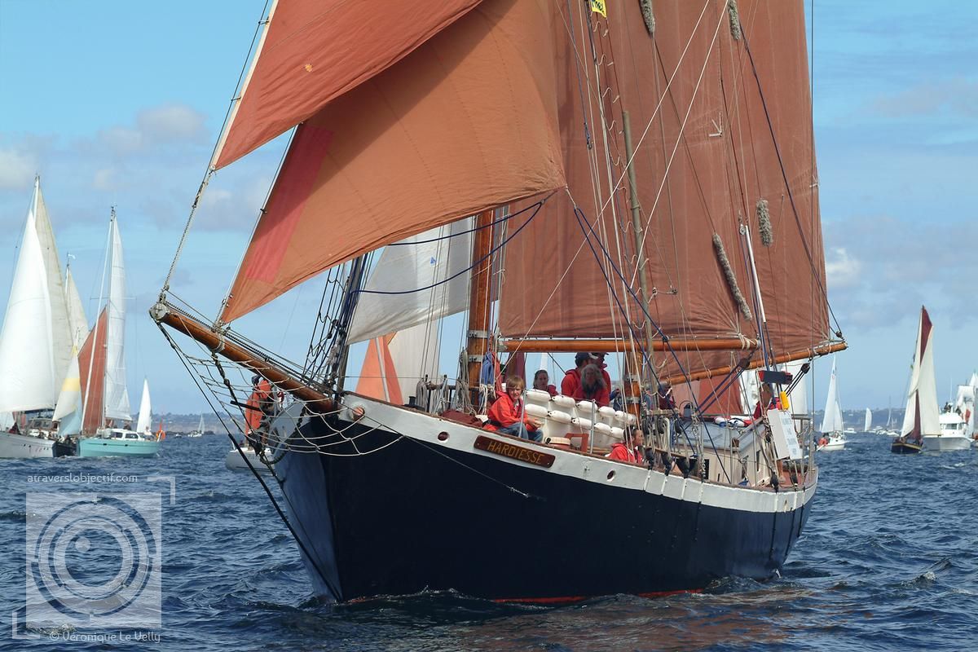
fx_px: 4278
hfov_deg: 13.0
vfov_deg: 8.7
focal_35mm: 158
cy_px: 326
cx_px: 489
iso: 200
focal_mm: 105
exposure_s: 1/750
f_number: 6.7
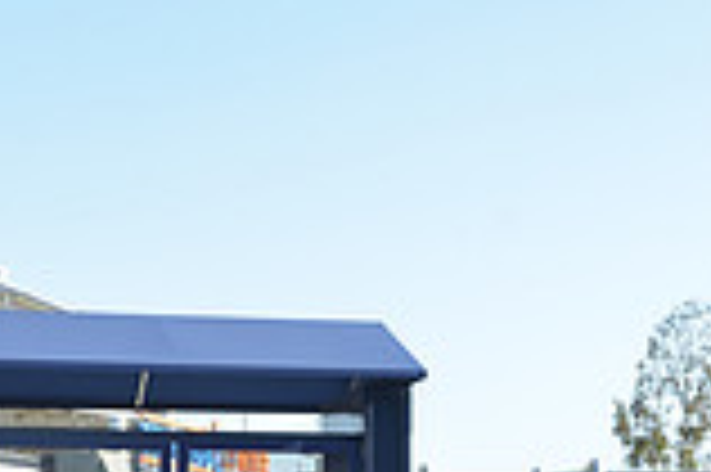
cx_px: 567
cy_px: 699
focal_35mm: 114
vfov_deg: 11.5
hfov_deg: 17.8
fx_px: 2249
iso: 100
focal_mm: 31
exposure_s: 1/100
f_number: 8
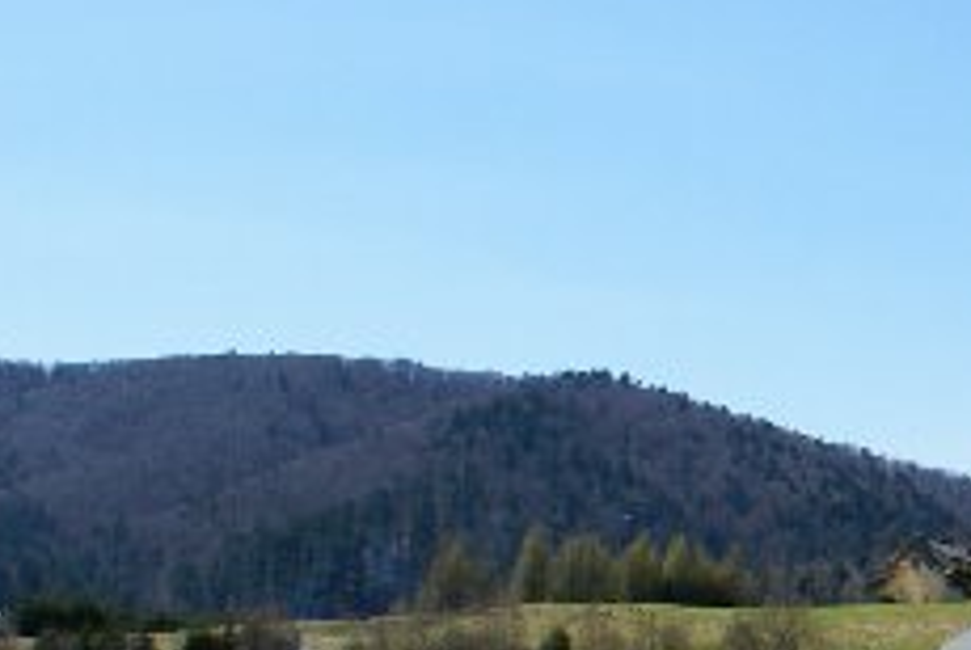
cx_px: 1368
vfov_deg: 14.5
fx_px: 2539
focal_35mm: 94
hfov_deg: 19.4
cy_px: 542
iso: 100
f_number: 10
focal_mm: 18
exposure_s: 1/320
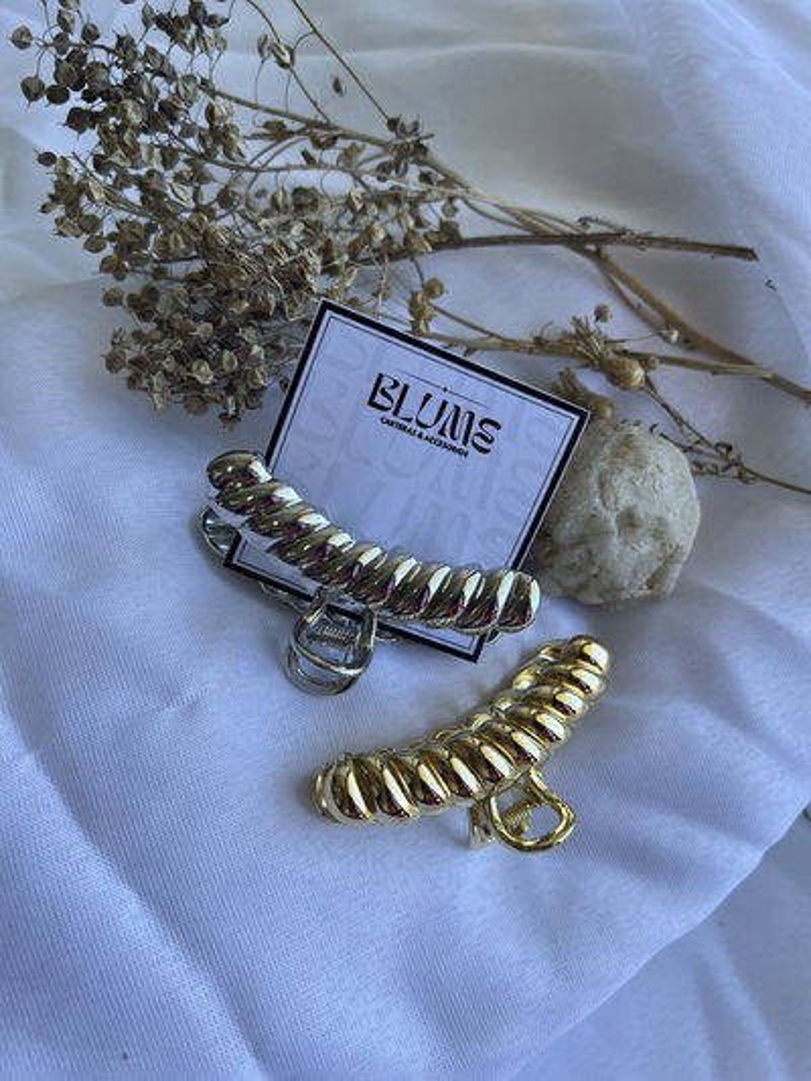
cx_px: 406
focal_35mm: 26
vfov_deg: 67.3
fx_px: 812
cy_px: 540
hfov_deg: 53.1
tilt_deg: -61.8
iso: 50
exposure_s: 1/493
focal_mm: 5.7
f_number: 1.5
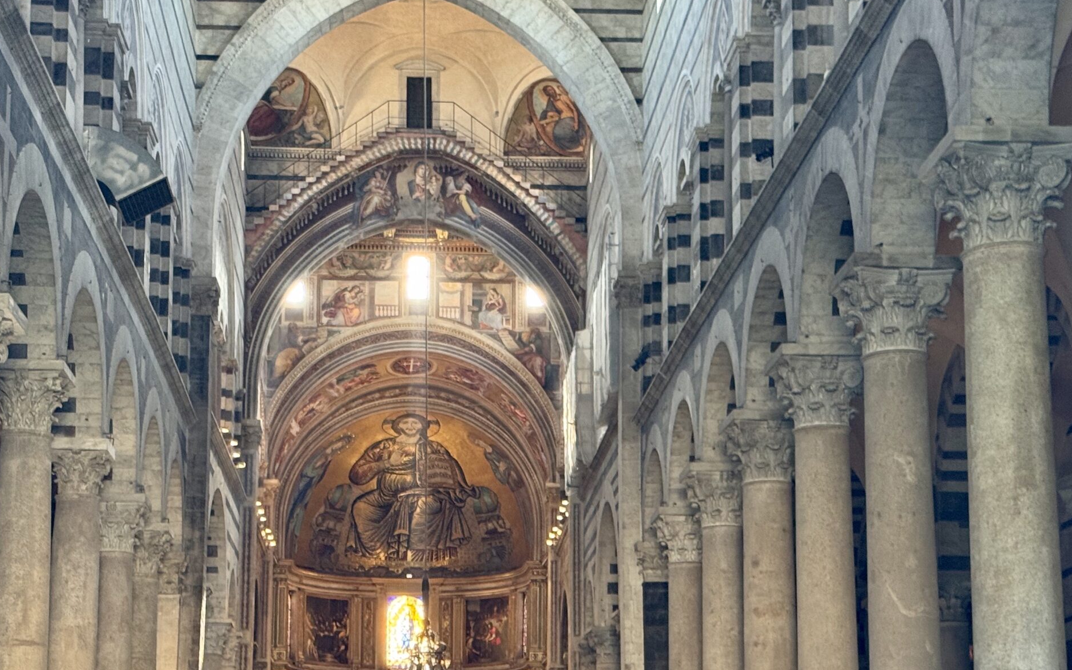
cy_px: 502
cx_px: 547
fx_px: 2016
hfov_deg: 29.8
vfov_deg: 18.7
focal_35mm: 69
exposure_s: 1/60
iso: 250
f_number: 1.78
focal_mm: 6.76
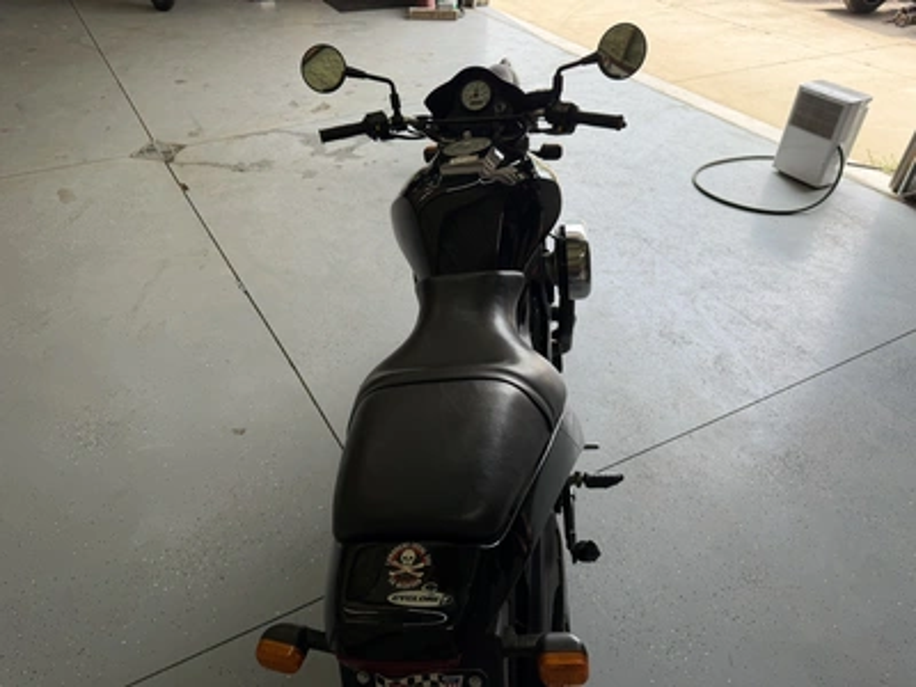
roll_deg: -1.8
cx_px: 458
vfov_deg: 56.8
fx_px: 635
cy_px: 344
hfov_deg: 71.6
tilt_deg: -37.6
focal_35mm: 24
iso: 100
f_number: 1.78
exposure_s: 1/788
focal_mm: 6.76
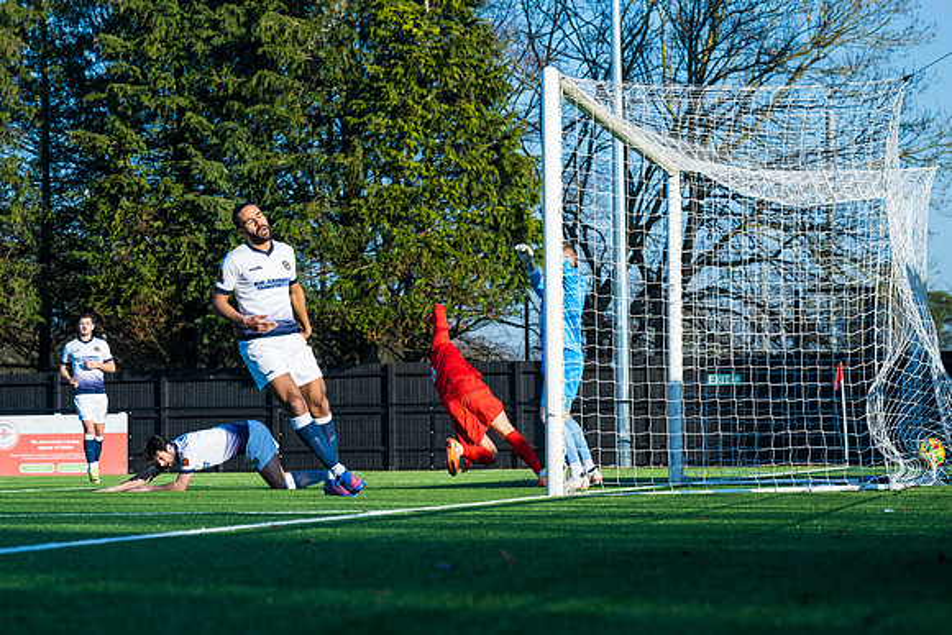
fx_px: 3744
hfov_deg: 14.5
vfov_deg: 9.7
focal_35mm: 142
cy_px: 328
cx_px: 456
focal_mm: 135
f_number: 8
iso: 800
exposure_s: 1/1600
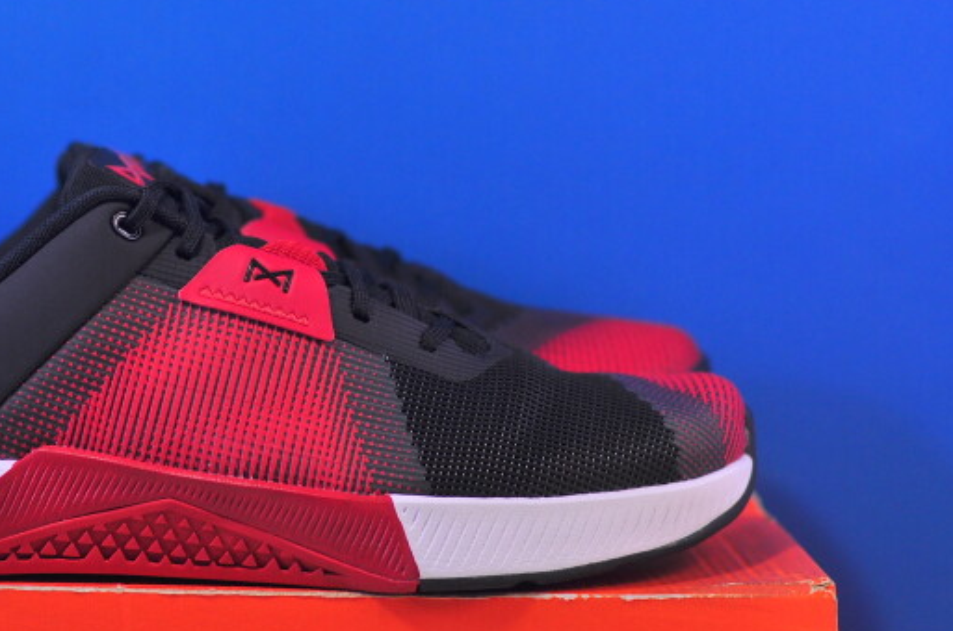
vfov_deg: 11.6
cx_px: 217
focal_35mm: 117
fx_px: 3091
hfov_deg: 17.4
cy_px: 183
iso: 250
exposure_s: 1/320
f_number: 2.8
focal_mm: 50
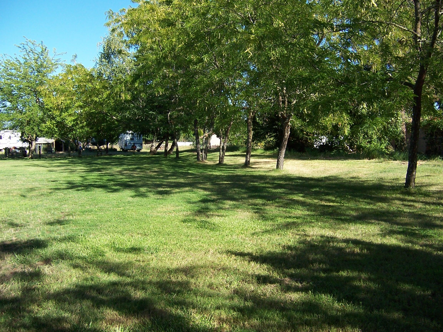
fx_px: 422
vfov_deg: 42.9
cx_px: 222
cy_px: 166
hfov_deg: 55.4
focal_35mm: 33
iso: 80
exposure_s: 1/500
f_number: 3.4
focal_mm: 5.5
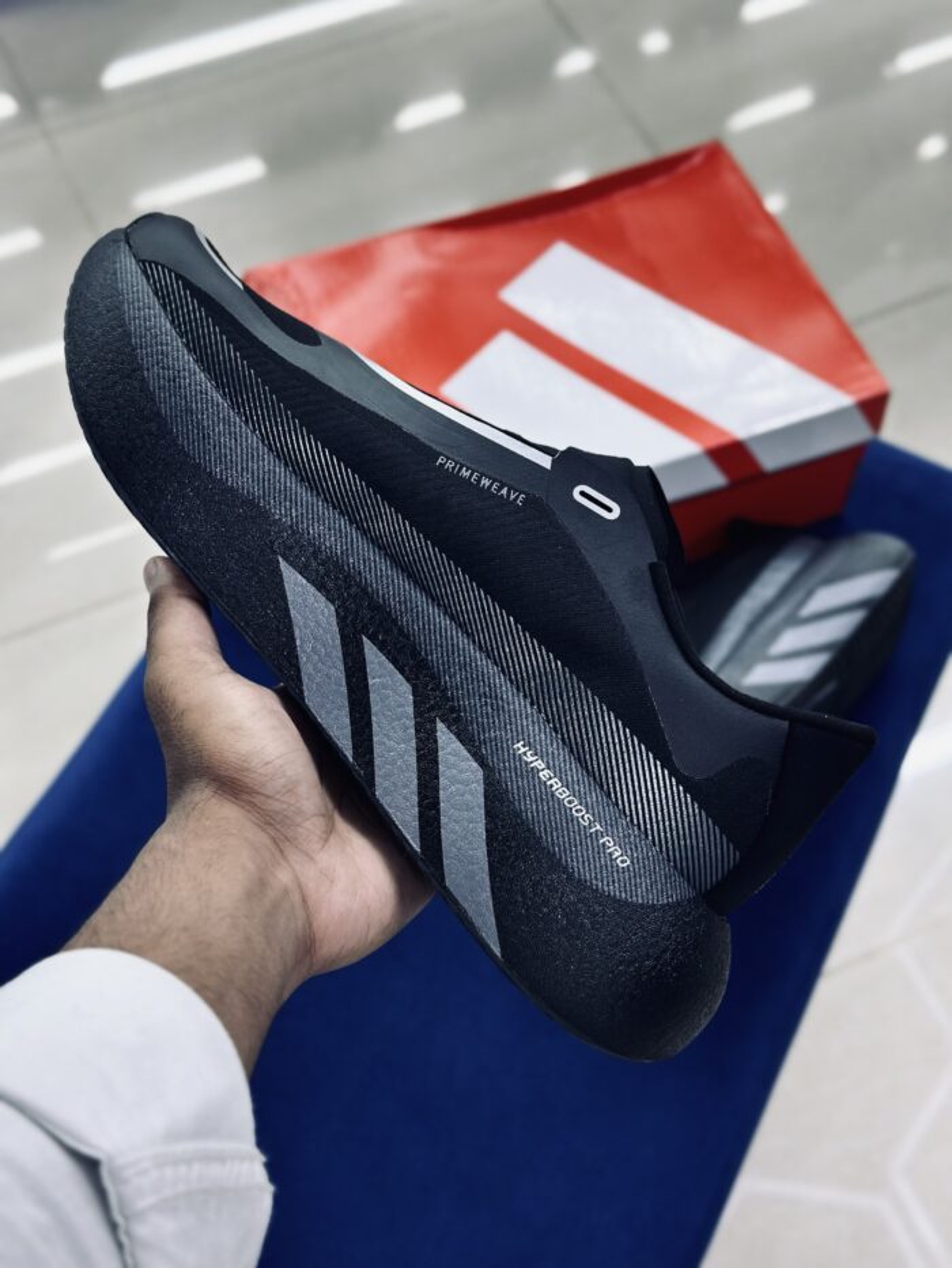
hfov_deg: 30.3
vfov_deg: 39.7
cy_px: 634
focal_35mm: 48
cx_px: 476
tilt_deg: -57.5
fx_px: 1760
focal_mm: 6.86
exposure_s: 1/100
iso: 80
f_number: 1.78
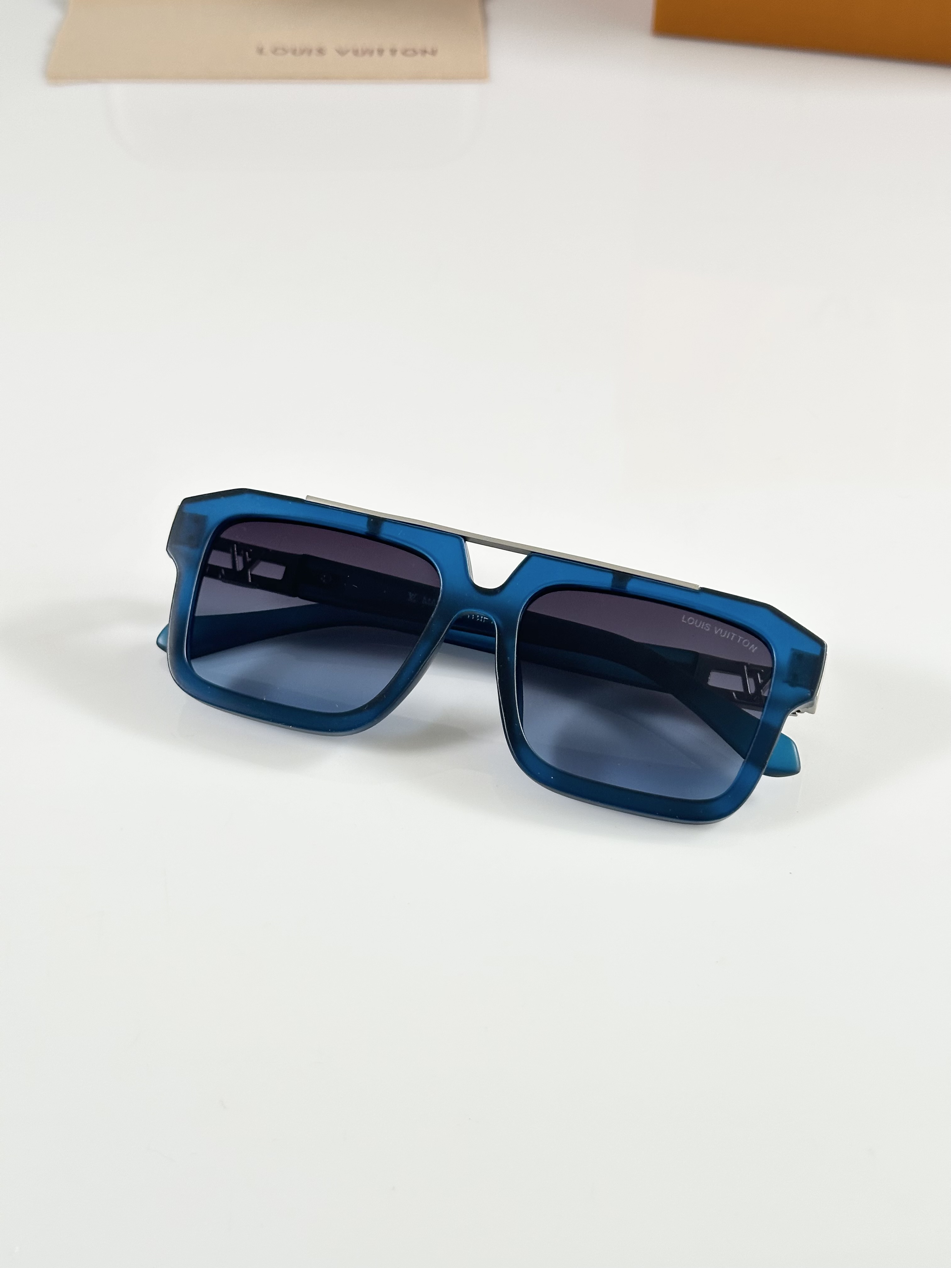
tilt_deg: -41.5
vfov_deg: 39.7
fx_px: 1758
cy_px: 634
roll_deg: +0.3
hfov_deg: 30.3
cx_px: 476
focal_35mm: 48
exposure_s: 1/103
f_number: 1.78
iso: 80
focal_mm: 6.86
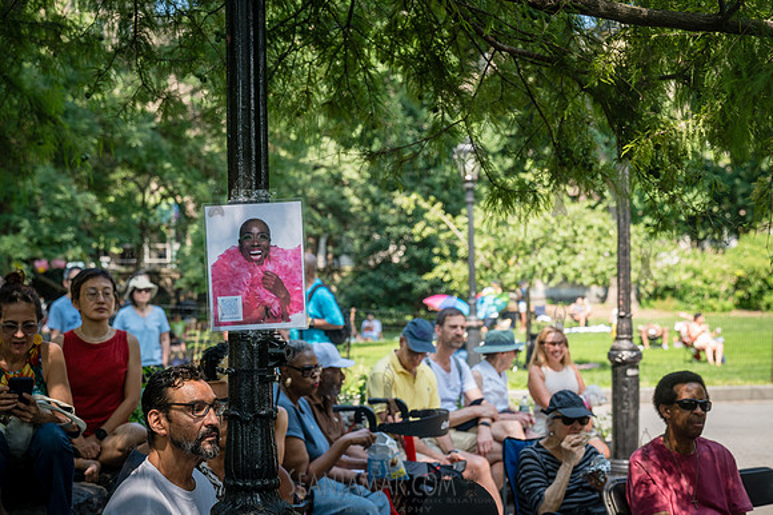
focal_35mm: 62
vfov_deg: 21.9
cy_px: 258
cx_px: 386
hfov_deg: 32.4
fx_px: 1330
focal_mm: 62
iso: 640
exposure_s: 1/800
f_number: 4.5
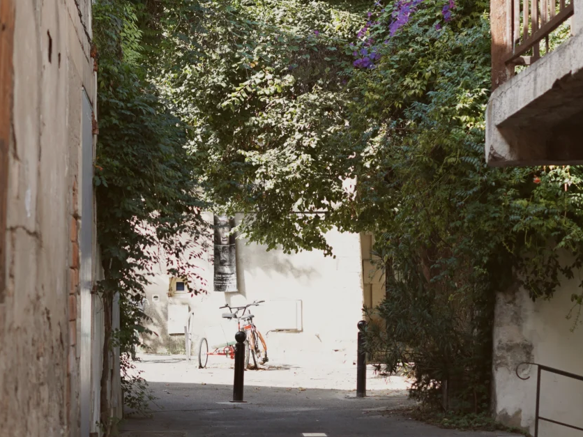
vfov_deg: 16.1
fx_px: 1549
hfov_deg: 21.3
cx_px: 306
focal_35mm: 92
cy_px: 215
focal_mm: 50
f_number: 2.2
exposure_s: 1/500
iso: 100
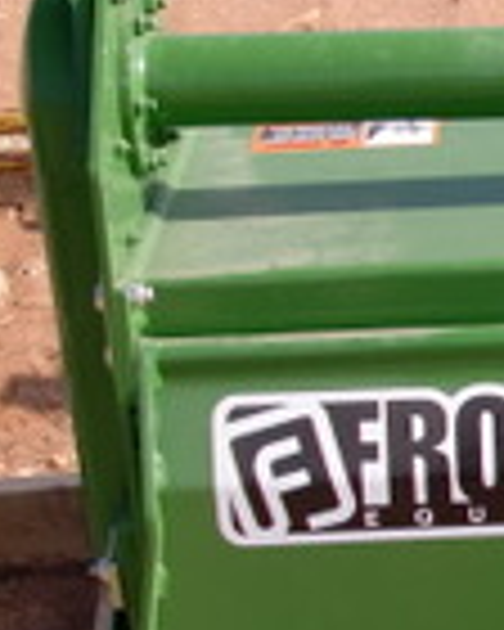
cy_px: 396
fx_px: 2554
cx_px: 1044
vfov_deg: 14.0
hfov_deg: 10.3
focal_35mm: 137
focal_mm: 6.3
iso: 64
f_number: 2.8
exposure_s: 1/1000
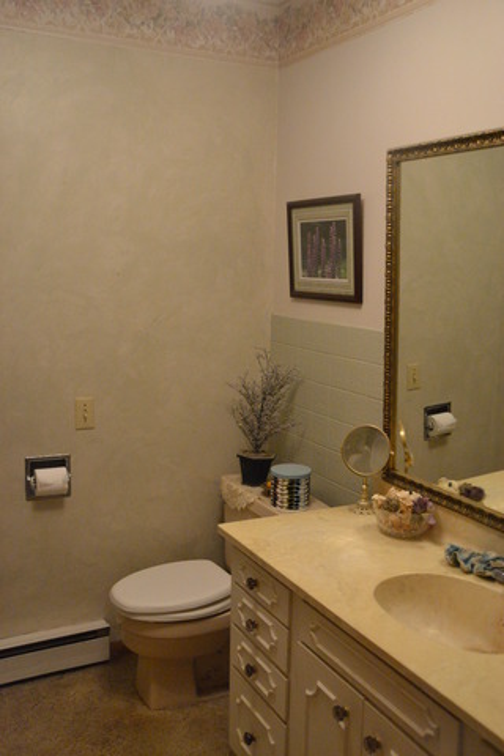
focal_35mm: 36
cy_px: 378
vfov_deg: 53.1
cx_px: 252
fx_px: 756
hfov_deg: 36.9
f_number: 3.8
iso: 3200
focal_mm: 24
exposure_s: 1/50
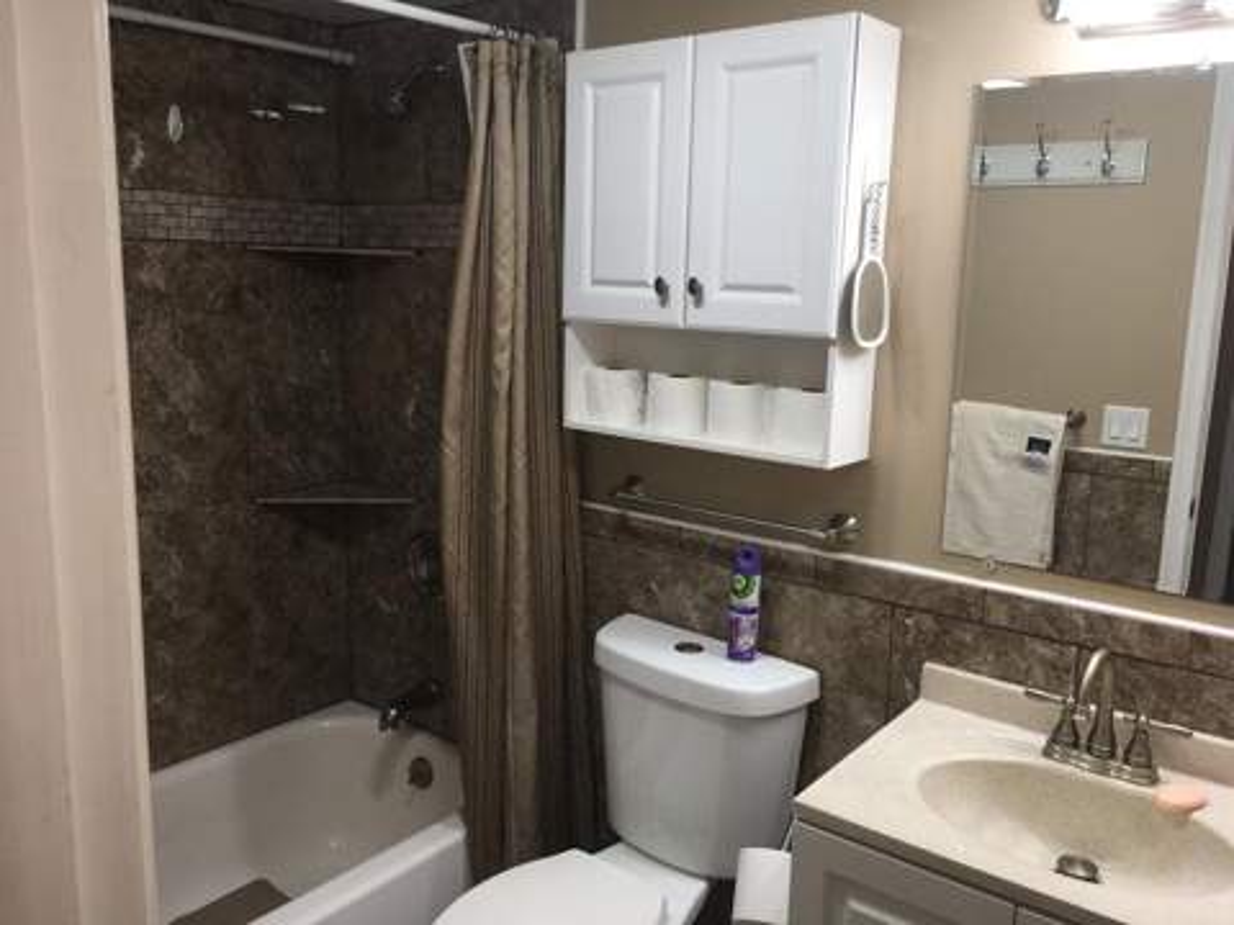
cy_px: 462
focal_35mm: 29
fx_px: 1034
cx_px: 617
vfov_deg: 48.2
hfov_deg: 61.7
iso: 25
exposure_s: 1/44
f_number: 2.2
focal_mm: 4.15
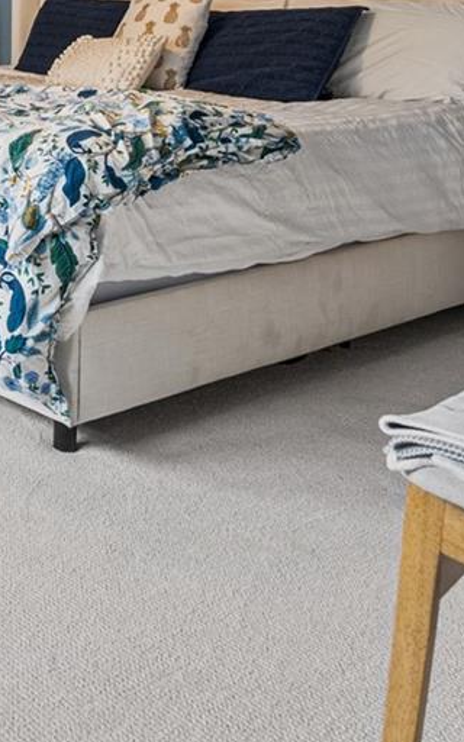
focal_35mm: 53
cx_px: -271
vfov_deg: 34.6
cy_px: -16
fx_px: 1064
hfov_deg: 20.3
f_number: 8
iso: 200
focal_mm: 16.5
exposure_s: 1/1.67
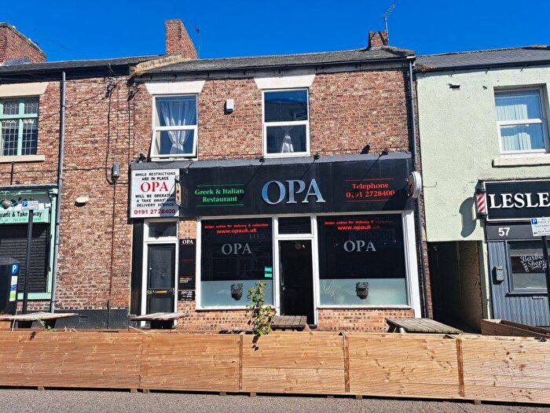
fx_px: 381
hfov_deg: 71.6
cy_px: 206
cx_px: 275
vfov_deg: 56.8
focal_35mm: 24
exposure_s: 1/1245
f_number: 1.8
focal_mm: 5.23
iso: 50
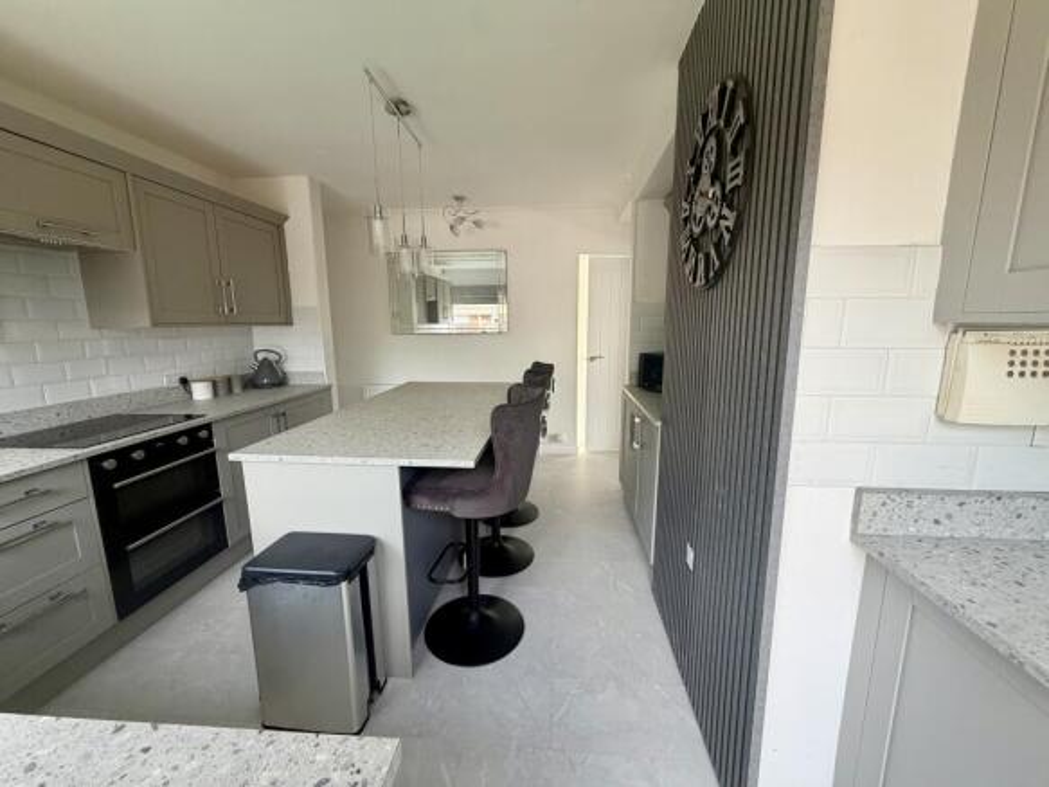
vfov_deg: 85.7
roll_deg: +0.8
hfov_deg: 102.1
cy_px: 394
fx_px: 424
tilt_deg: -9.8
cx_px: 524
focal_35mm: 14
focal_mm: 2.22
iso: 100
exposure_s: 1/121
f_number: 2.2
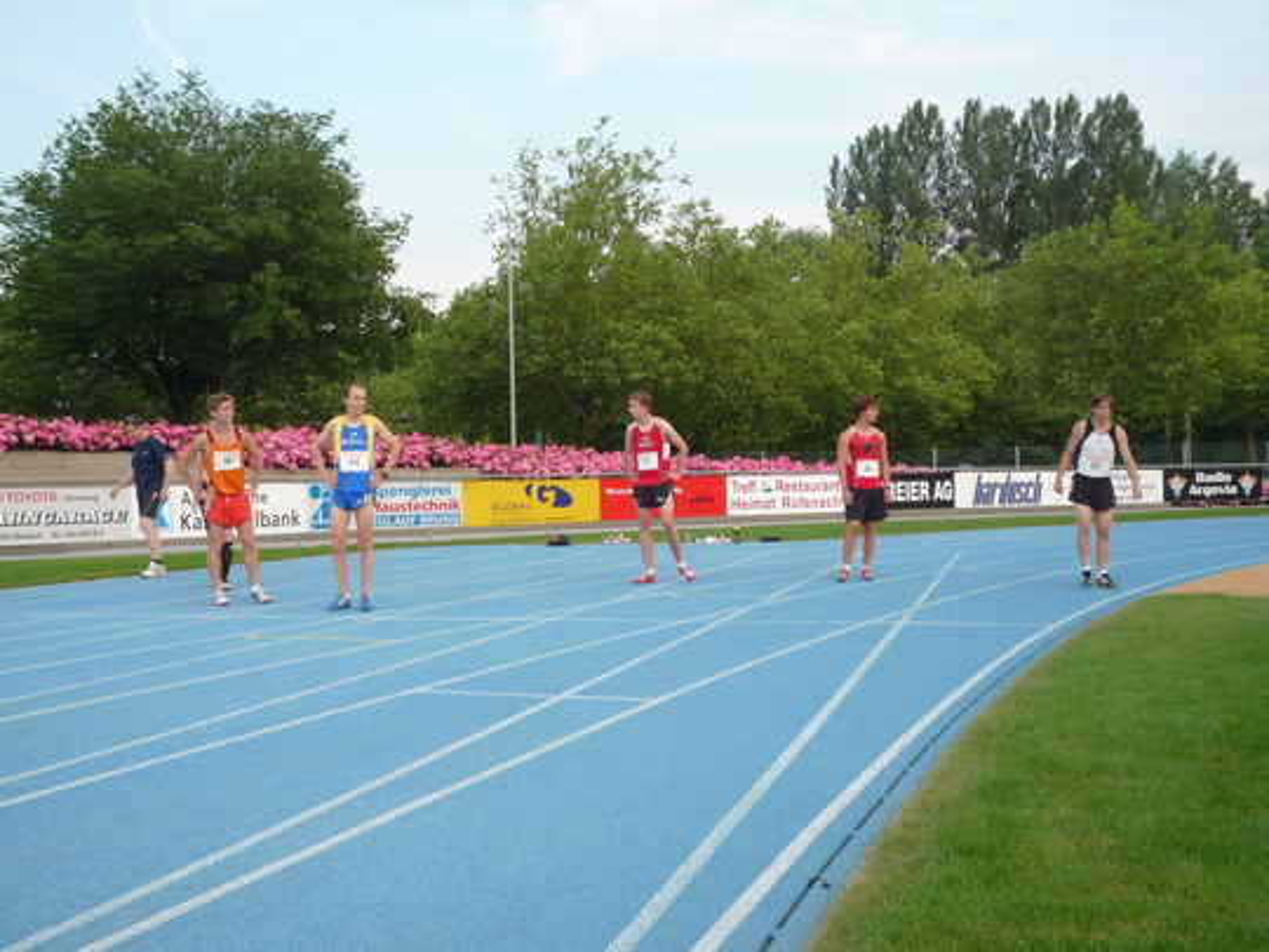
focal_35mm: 44
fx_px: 1613
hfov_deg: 42.9
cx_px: 634
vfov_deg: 32.9
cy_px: 476
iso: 100
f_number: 4.3
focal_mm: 7.8
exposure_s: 1/125
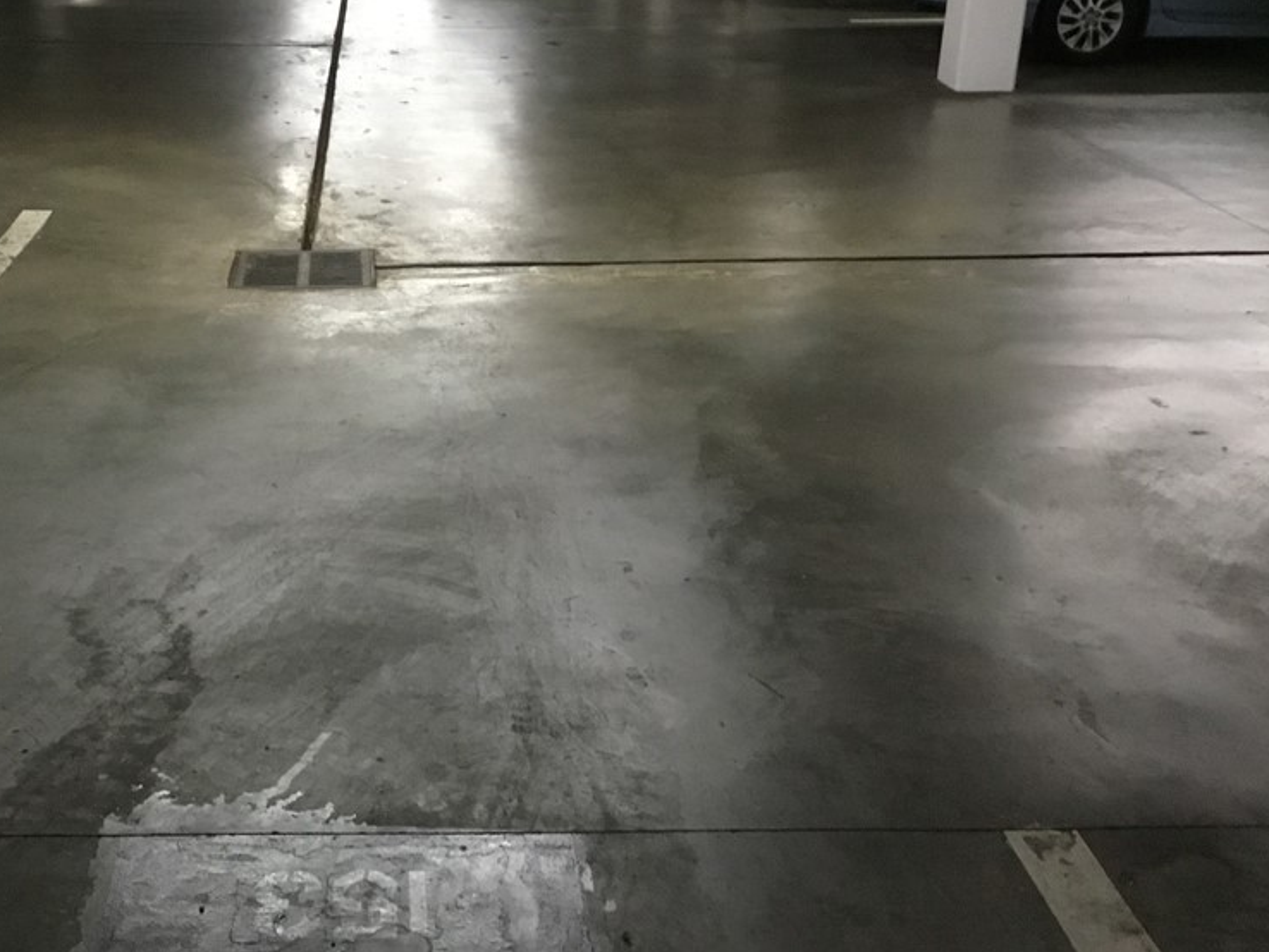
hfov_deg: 43.3
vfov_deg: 33.6
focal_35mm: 43
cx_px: 432
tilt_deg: -23.2
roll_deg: -0.5
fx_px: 1577
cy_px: 488
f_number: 2.4
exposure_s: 1/15
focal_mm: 3.3
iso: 400
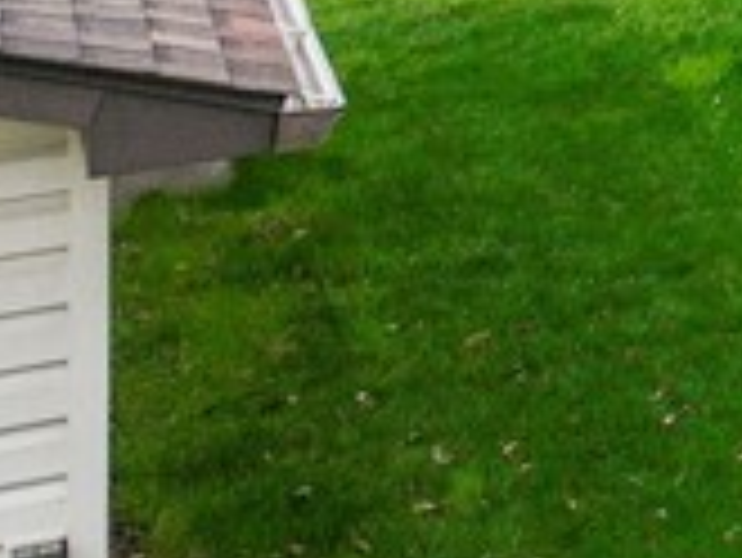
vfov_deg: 8.5
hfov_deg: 10.3
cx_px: 2082
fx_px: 3196
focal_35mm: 149
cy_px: -1051
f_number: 2.8
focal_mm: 12.29
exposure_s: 1/2500
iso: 130
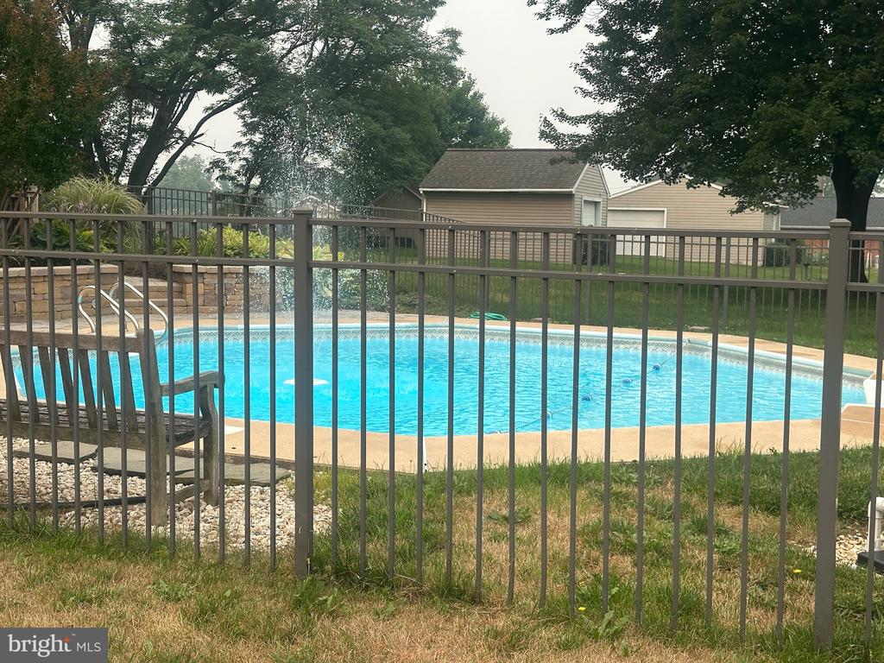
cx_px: 442
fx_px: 1226
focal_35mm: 48
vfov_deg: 30.3
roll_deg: -1.3
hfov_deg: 39.7
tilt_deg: -4.4
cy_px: 332
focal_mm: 6.86
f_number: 1.78
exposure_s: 1/1095
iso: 64
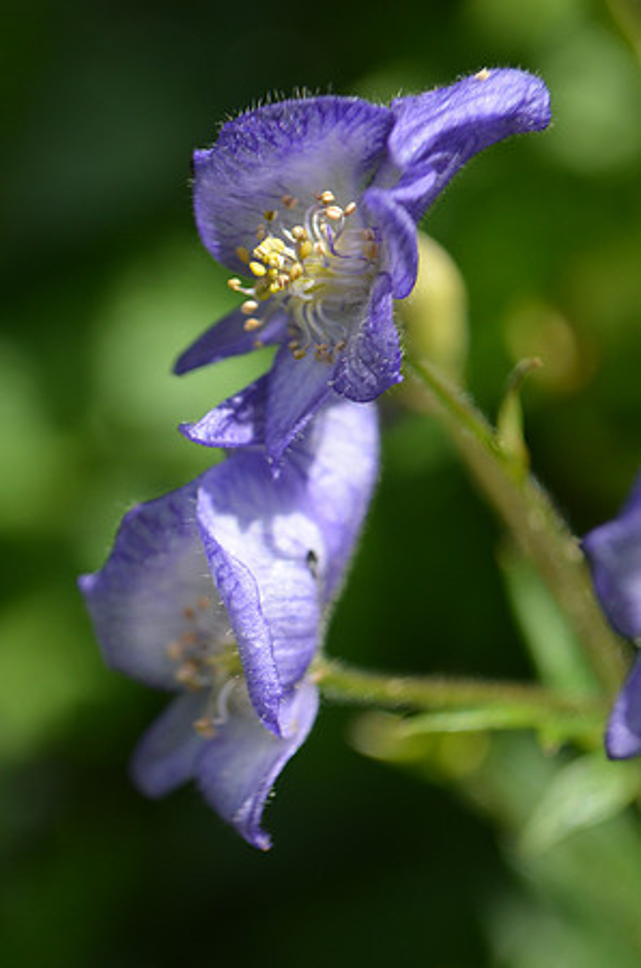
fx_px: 2214
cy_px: 484
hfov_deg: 16.5
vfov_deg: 24.7
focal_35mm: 82
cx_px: 320
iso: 560
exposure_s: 1/1000
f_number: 5.6
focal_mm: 55
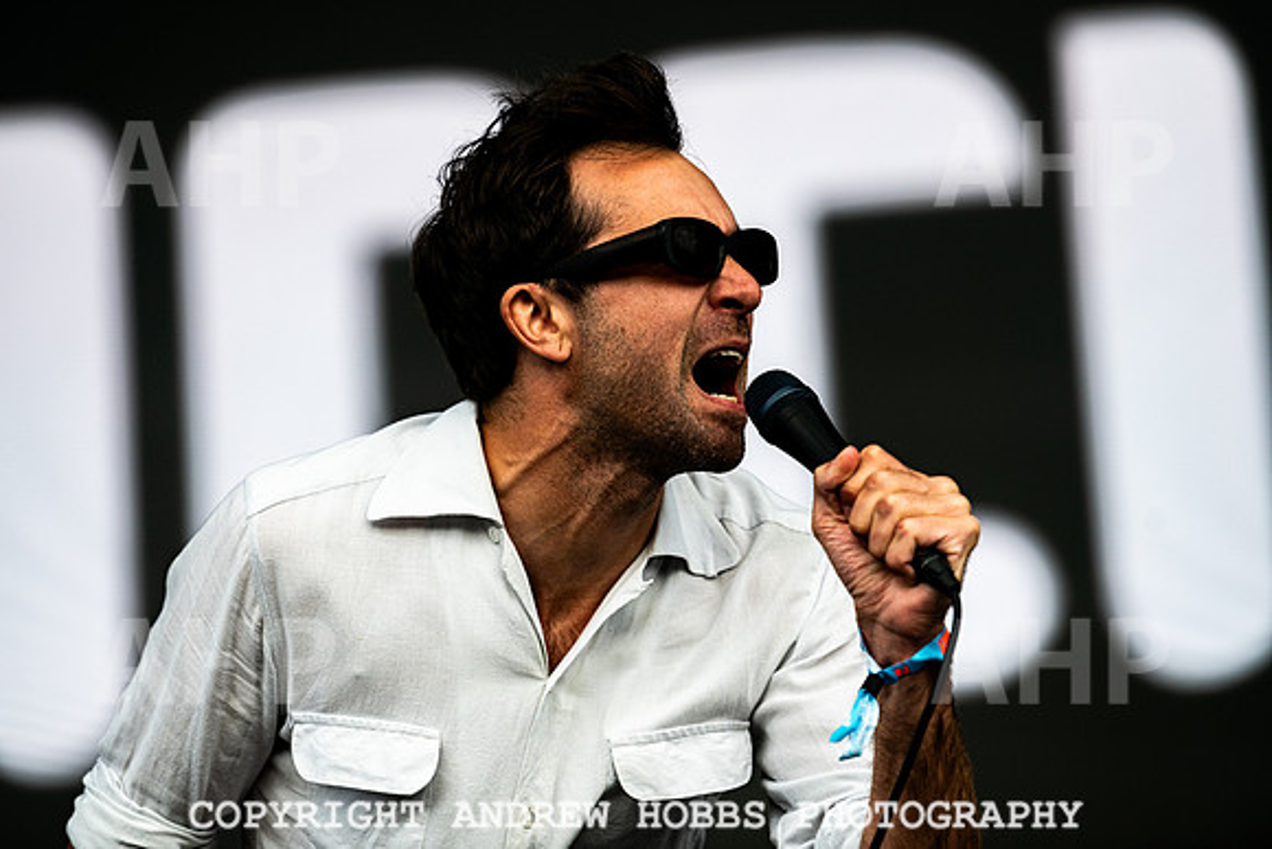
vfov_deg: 7.4
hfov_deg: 11.1
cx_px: 636
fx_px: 6538
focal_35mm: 185
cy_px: 424
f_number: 3.5
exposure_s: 1/5000
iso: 250
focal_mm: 185
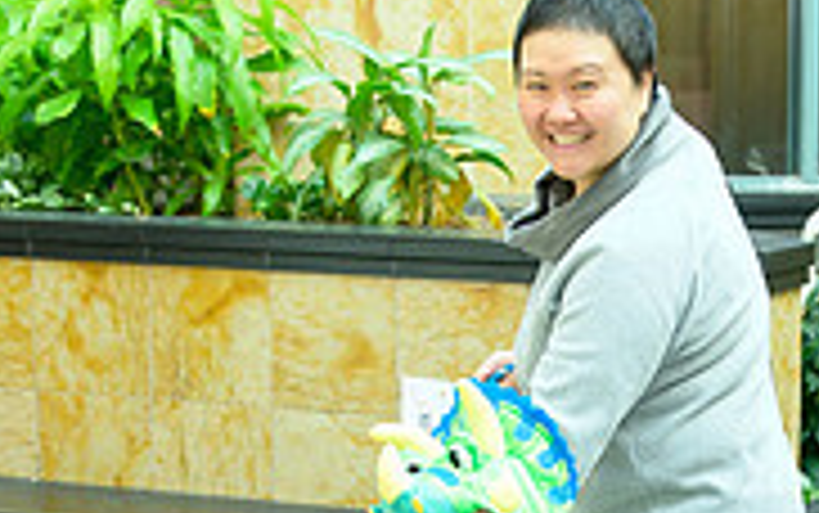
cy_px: 547
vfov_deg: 11.0
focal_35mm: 118
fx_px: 2635
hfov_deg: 17.5
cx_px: 684
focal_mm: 34
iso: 1250
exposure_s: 1/200
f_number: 3.5
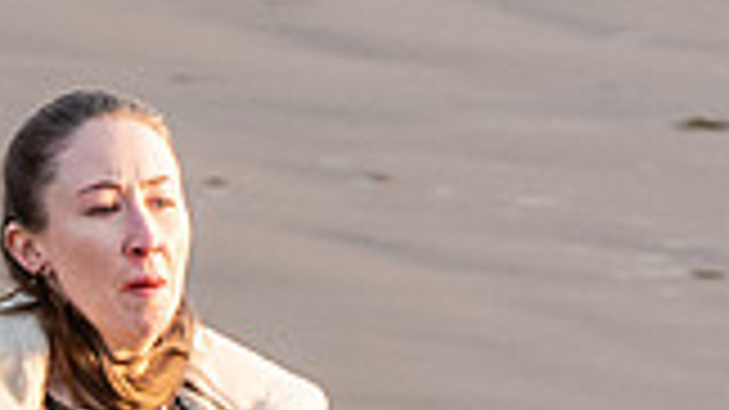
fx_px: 40213
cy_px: 992
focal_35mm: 2081
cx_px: 211
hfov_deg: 1.0
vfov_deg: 0.6
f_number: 5.6
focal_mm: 200
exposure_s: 1/200
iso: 640
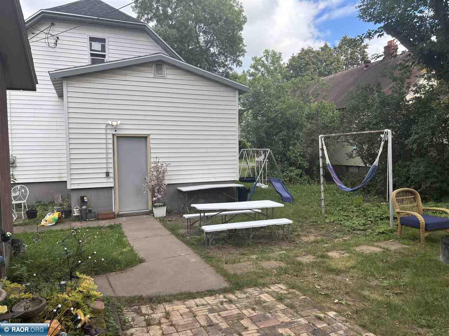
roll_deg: +0.5
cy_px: 168
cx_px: 224
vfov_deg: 53.0
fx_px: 337
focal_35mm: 26
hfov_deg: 67.3
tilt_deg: -3.5
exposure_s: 1/1248
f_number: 1.6
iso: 50
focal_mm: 5.96
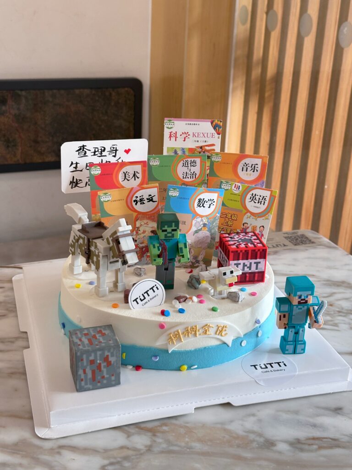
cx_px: 176
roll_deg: -4.2
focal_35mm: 48
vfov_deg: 39.7
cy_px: 235
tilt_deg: -22.3
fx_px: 651
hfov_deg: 30.3
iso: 80
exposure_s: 1/50
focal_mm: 6.86
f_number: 1.78
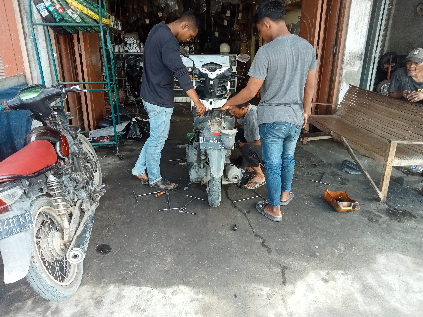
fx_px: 342
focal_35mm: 28
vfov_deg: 49.7
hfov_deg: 63.4
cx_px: 212
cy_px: 158
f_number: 2.2
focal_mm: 3.46
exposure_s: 1/100
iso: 140
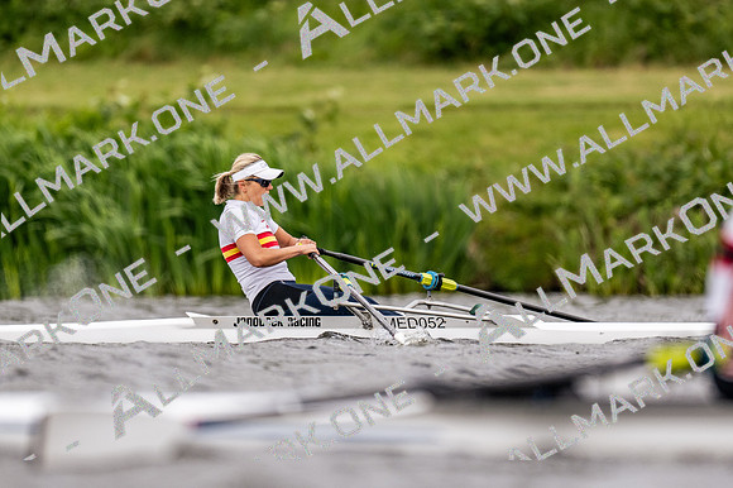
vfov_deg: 1.5
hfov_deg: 2.3
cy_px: 244
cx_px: 366
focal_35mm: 900
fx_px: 18314
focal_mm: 600
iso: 500
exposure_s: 1/2500
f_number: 4
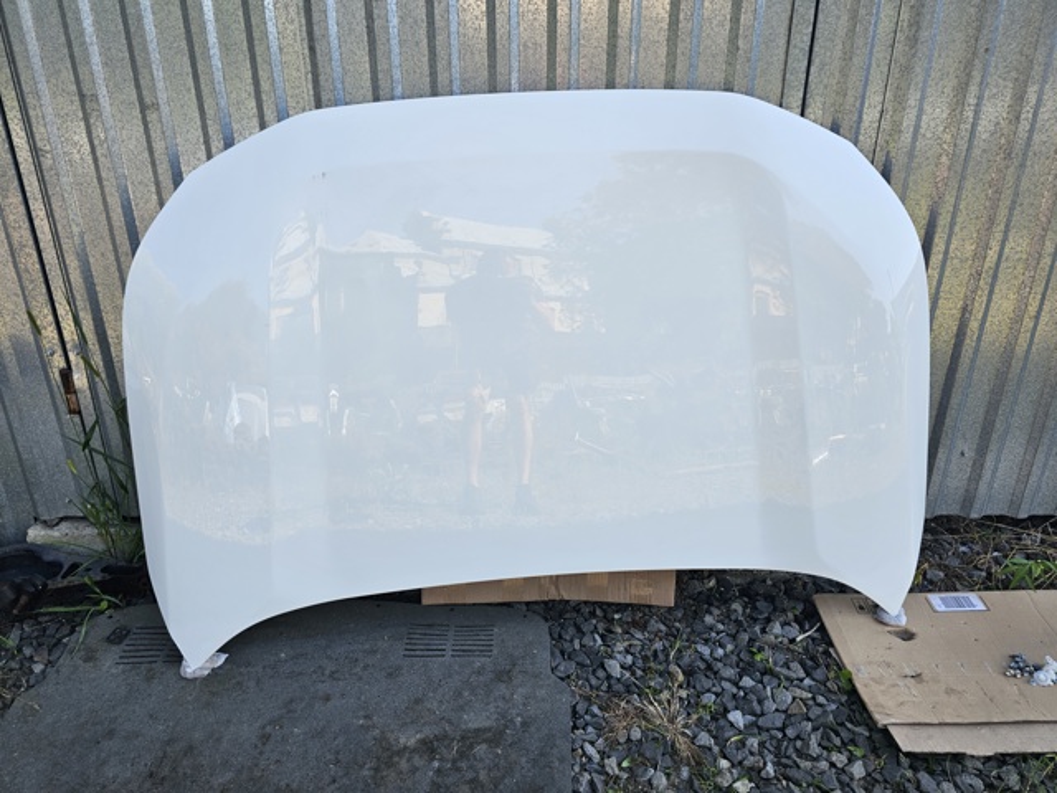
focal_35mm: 23
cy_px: 396
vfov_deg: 58.9
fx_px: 702
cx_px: 528
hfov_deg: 73.9
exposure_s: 1/237
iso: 10
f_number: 1.7
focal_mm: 6.3
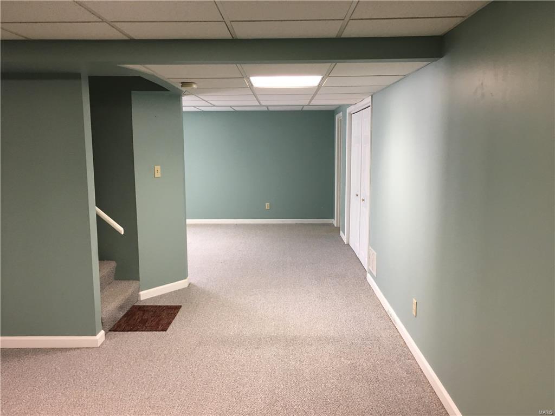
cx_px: 278
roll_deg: +1.2
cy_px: 208
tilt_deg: -7.3
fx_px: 465
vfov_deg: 48.2
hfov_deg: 61.7
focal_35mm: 29
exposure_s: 1/30
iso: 100
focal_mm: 4.15
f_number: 2.2
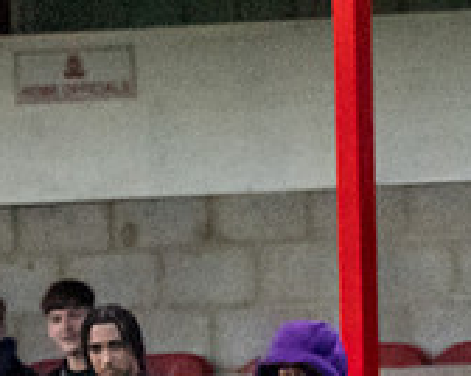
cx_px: 40
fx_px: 22473
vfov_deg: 1.0
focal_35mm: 1614
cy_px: 966
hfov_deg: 1.2
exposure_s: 1/2000
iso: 4000
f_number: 4
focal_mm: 180
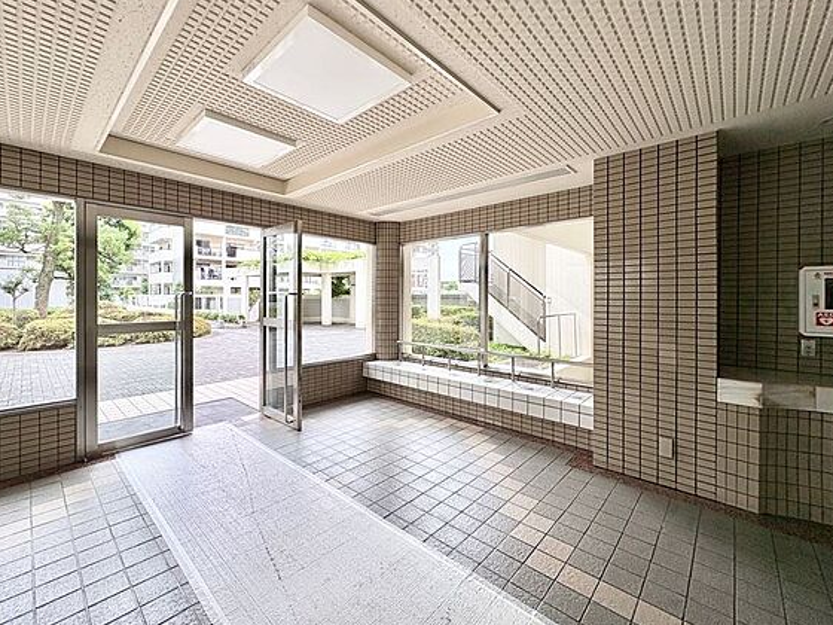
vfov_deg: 81.7
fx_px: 361
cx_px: 397
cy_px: 298
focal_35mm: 15
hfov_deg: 98.1
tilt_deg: -1.1
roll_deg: +0.6
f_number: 2.2
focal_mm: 2.22
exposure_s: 1/209
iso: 64
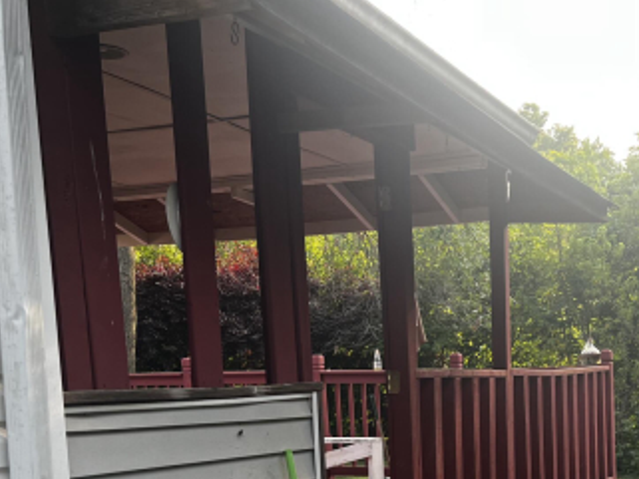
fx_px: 997
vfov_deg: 25.6
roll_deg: +2.3
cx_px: 515
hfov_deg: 34.4
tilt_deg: -7.2
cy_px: 489
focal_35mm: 54
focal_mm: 5.7
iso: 50
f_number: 1.5
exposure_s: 1/316
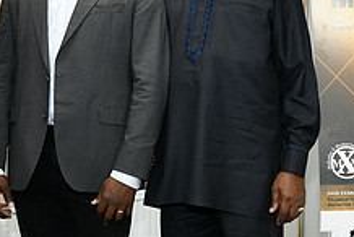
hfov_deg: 23.9
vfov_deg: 16.1
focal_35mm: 85
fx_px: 837
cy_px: 93
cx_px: 154
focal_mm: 32
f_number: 11
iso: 6400
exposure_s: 1/125
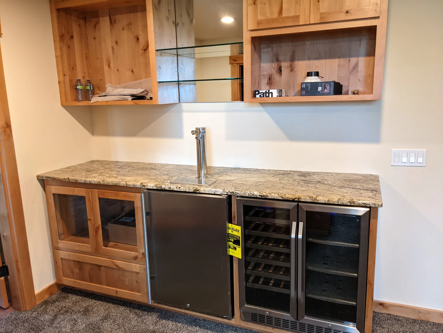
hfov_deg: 65.3
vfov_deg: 51.4
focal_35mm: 27
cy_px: 166
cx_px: 222
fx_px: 346
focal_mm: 4.38
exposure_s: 1/23.8
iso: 188
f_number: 1.73
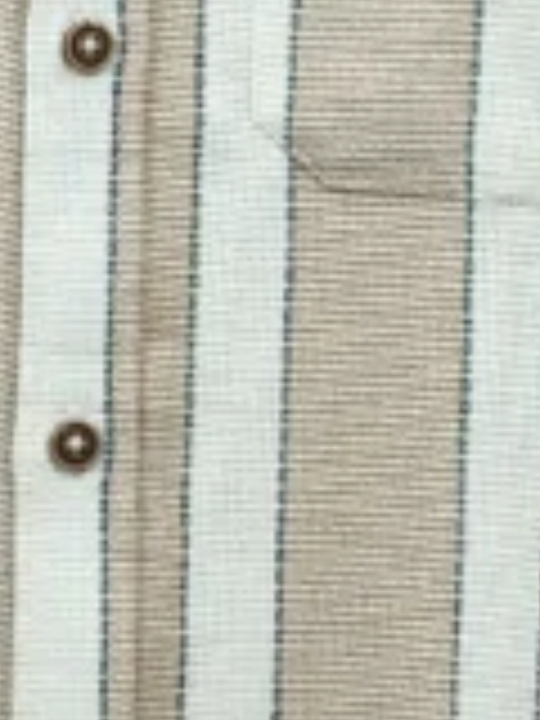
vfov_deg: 6.8
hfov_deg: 5.1
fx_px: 6073
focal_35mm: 292
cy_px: 182
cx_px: 76
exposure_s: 1/101
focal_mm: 7.1
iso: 129
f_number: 2
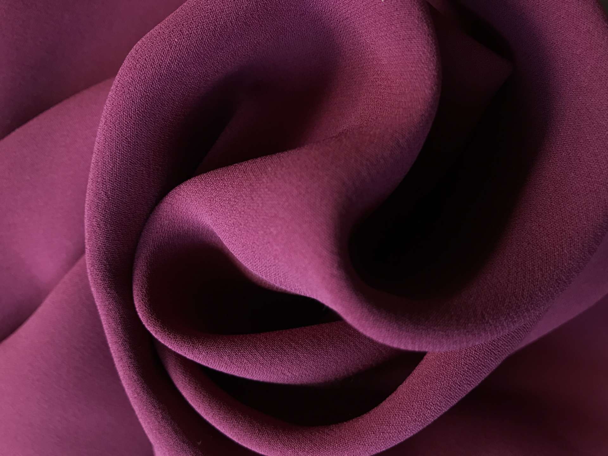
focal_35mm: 28
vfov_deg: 49.7
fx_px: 492
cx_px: 304
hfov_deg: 63.4
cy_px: 228
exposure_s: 1/24
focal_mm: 3.99
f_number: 1.8
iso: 40
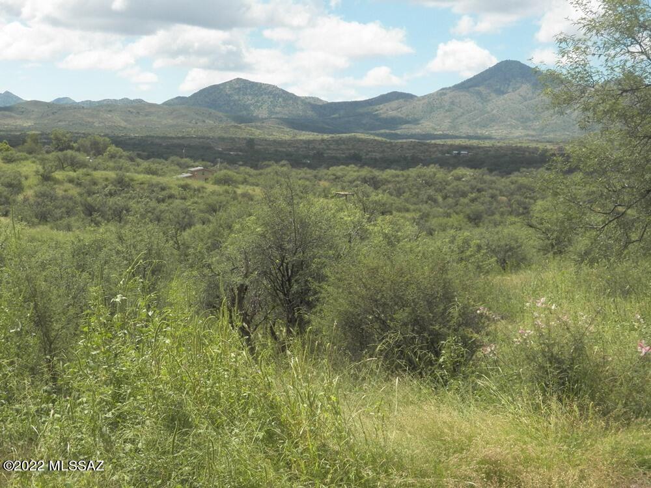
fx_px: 1166
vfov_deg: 23.7
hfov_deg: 31.2
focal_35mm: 62
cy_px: 244
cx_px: 326
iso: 125
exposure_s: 1/1600
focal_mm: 11.2
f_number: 4
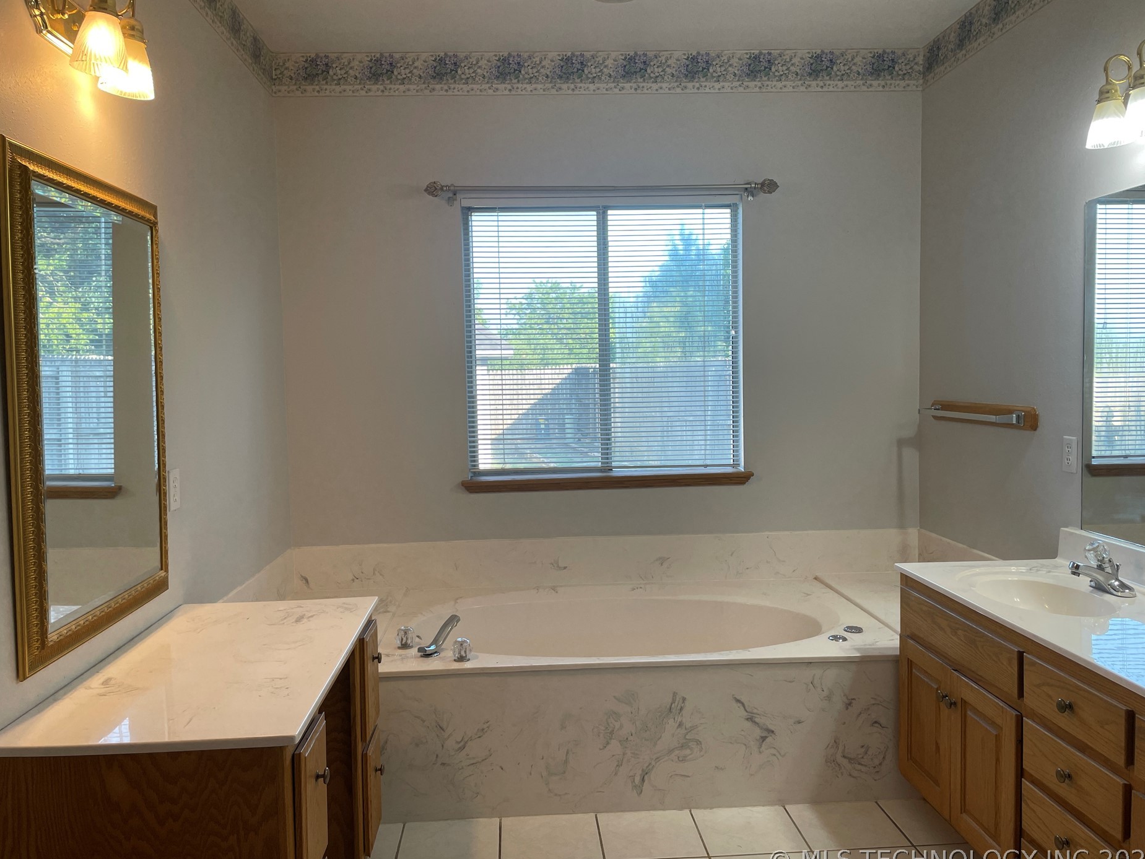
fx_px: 893
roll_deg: +1.5
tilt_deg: -2.6
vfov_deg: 51.4
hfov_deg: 65.3
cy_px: 435
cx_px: 574
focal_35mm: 27
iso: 50
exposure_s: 1/120
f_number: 1.6
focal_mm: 4.2
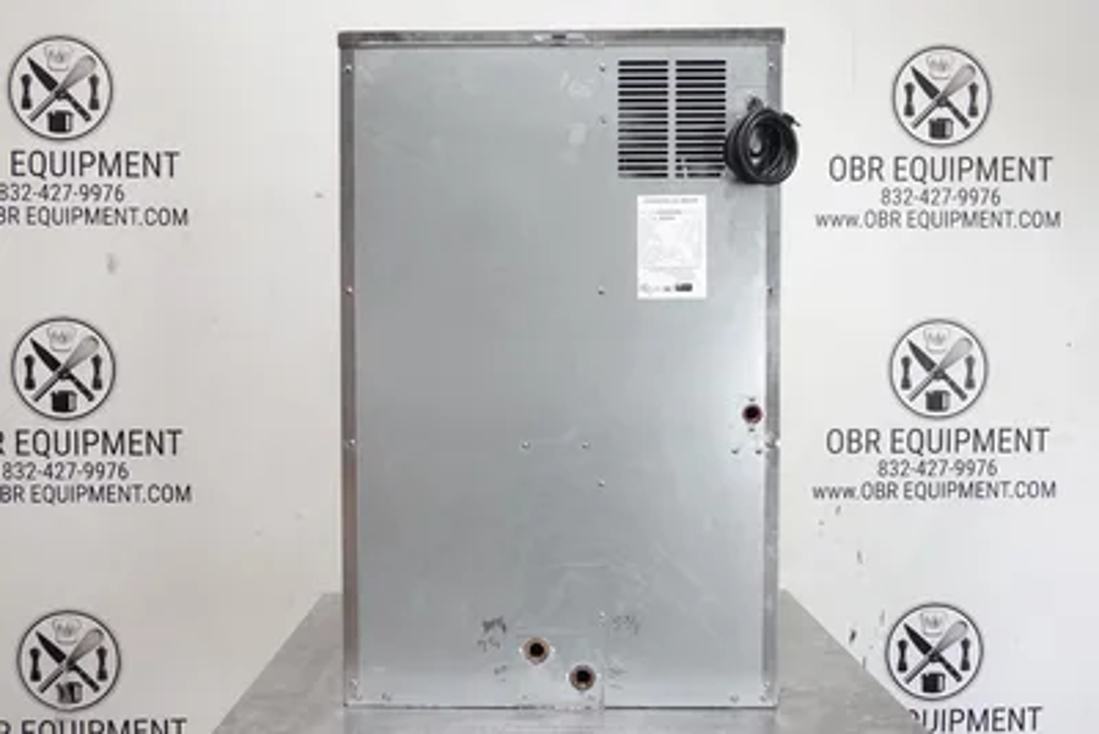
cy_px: 367
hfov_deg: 55.8
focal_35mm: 34
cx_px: 550
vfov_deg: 38.9
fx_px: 1038
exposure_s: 1/40
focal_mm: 12.76
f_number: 3.5
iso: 640
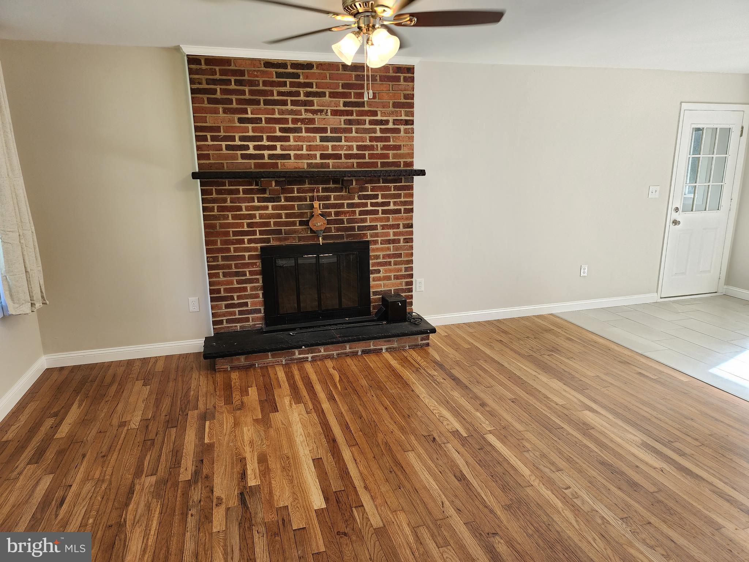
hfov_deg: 73.9
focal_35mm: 23
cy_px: 281
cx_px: 374
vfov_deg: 58.9
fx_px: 498
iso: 64
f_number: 1.8
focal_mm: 6.4
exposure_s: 1/120
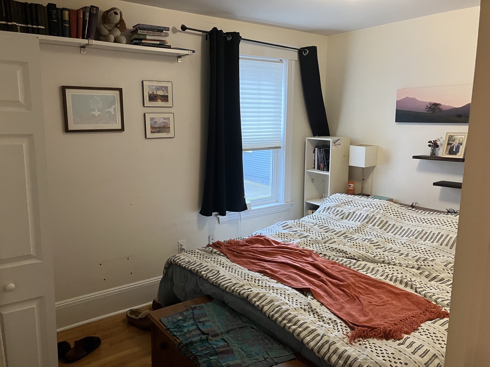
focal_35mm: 28
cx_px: 245
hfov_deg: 63.4
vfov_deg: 49.7
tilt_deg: -10.0
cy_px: 184
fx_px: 396
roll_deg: -0.4
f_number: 1.8
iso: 250
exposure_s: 1/60
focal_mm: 3.99
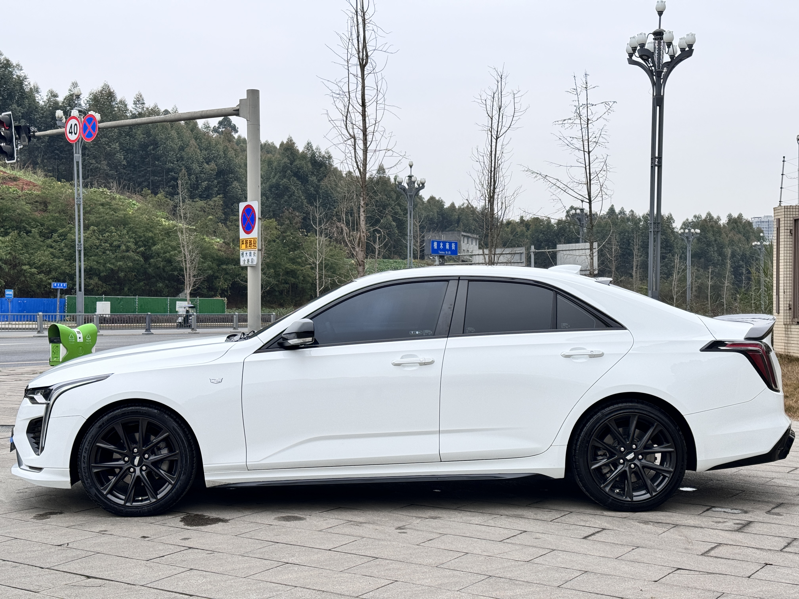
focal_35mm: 48
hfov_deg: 39.7
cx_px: 400
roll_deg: -0.5
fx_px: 1108
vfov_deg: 30.3
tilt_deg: -0.5
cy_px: 300
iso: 64
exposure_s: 1/952
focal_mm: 6.76
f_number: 1.78
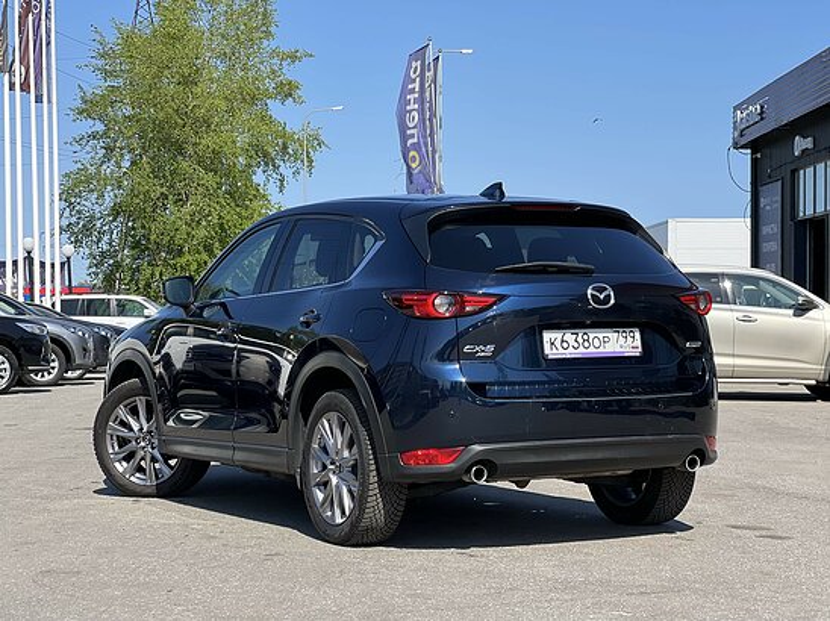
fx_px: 1845
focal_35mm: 77
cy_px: 310
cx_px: 415
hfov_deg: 25.4
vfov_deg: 19.1
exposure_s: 1/558
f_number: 2.8
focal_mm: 9
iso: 32
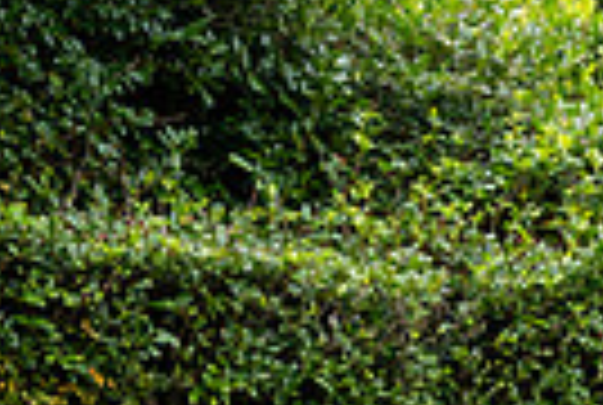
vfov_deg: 9.7
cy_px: 767
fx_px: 2249
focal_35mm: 134
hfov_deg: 13.5
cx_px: 1130
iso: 200
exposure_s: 1/400
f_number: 3.5
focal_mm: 31
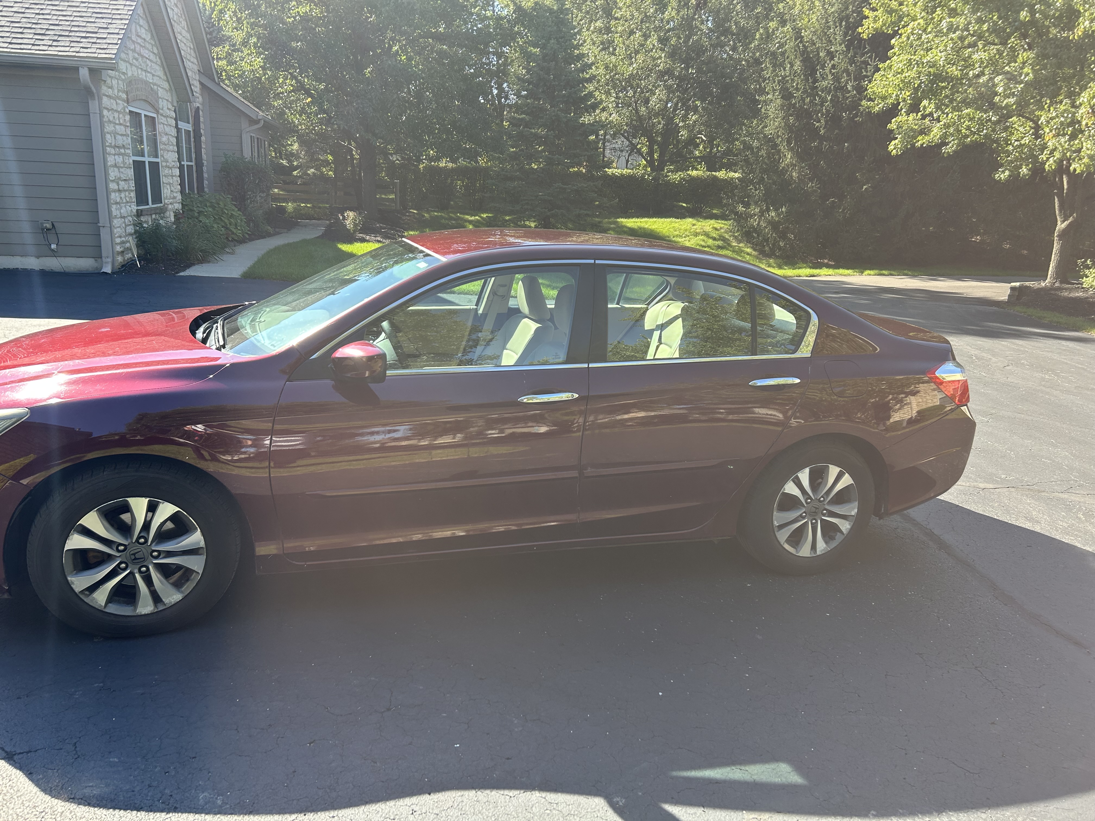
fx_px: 822
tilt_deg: -15.9
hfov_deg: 67.3
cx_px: 548
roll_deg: -1.8
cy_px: 410
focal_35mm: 26
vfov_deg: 53.1
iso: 50
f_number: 1.5
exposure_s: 1/604
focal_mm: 5.7
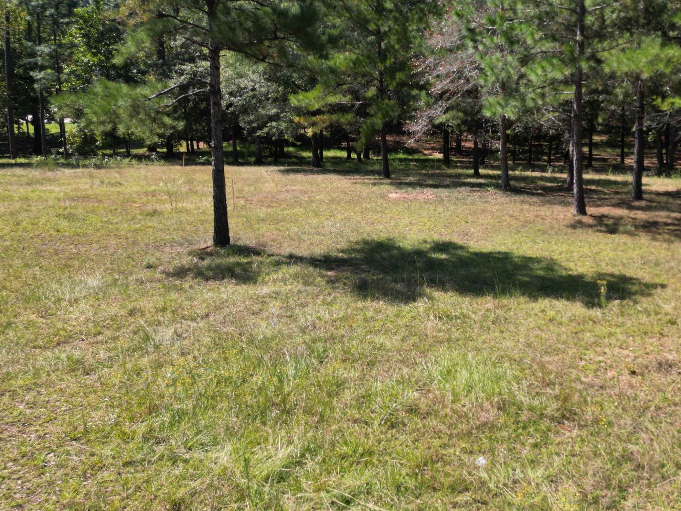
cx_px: 453
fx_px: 689
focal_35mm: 35
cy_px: 190
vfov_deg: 40.4
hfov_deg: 51.7
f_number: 1.7
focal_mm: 6.72
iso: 110
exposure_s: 1/1250
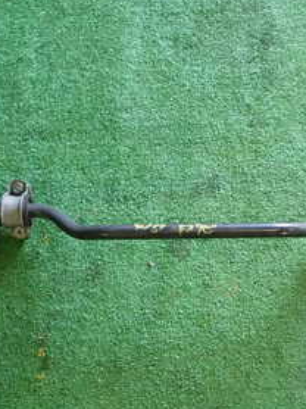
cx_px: 187
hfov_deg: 26.9
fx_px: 637
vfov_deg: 35.6
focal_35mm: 54
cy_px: 216
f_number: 2
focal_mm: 4.5
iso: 250
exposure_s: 1/30
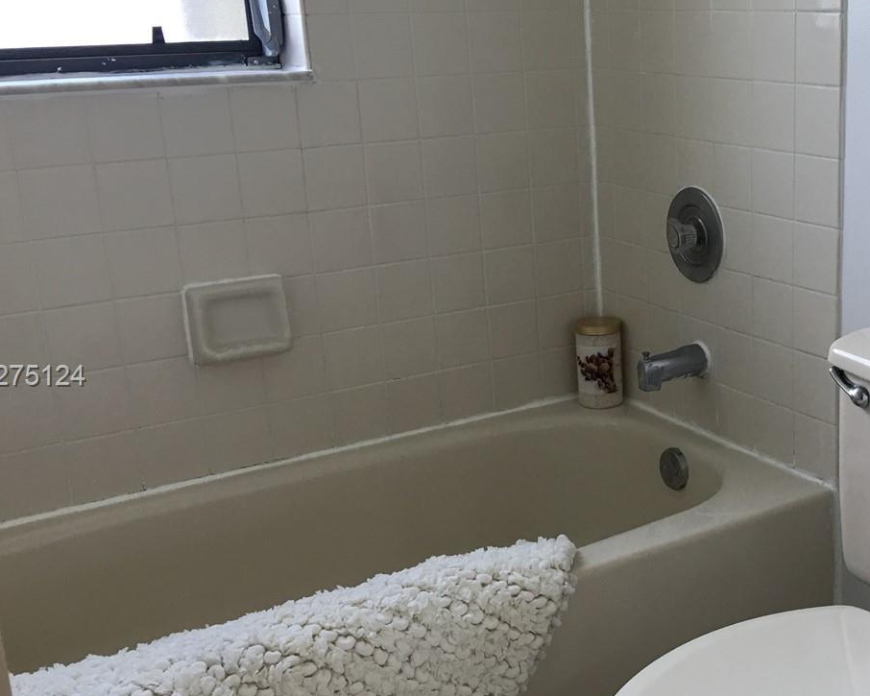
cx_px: 708
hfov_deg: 36.0
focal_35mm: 50
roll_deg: +1.3
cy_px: 377
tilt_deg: -15.5
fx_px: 1288
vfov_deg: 30.2
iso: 25
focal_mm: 4.15
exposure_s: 1/30
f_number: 2.2
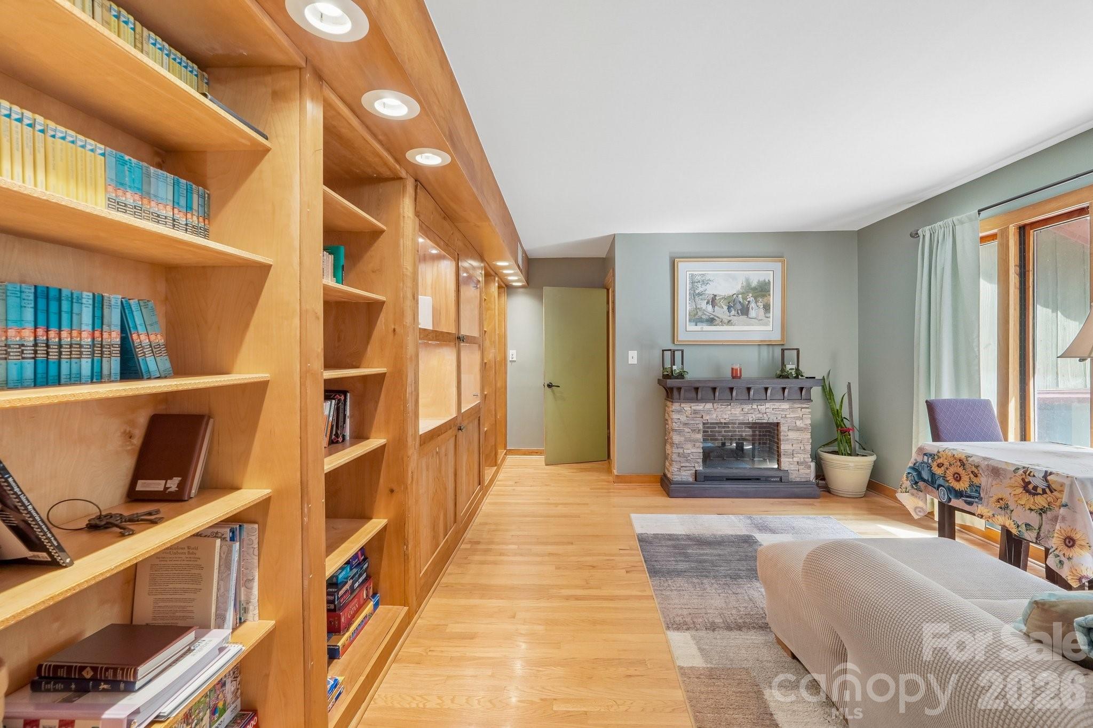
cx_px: 546
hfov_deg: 100.4
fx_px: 455
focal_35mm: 15
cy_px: 364
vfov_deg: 77.3
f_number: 8
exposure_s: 1/6
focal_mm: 10
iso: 400
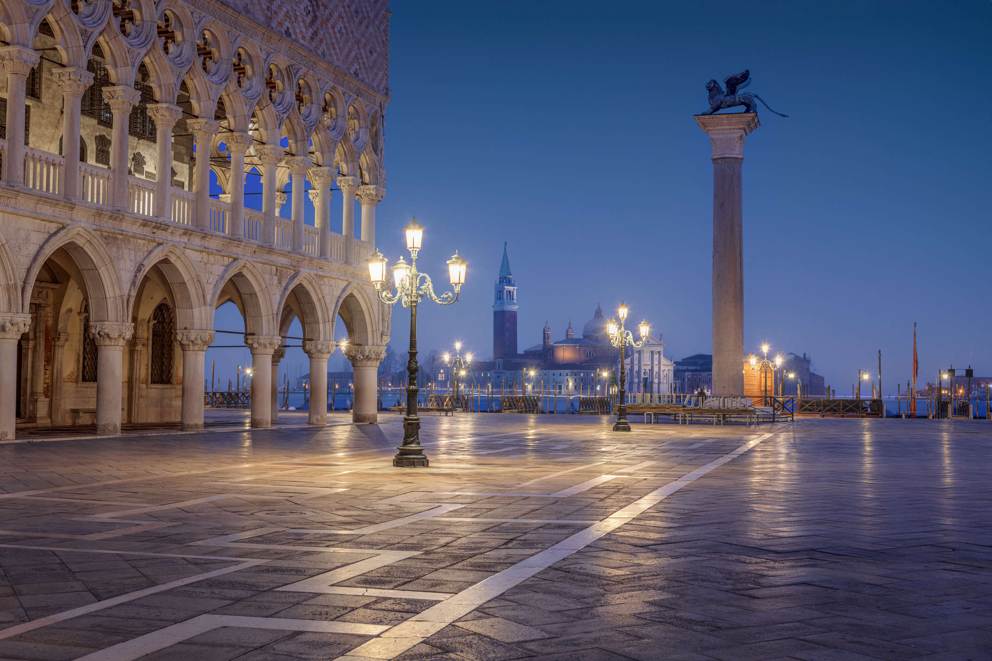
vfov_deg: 30.5
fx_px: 1212
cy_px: 330
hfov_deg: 44.5
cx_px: 496
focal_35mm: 44
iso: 100
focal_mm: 44
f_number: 8
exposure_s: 1
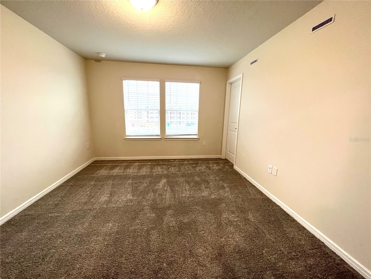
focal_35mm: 13
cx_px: 186
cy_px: 140
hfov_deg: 106.2
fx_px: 139
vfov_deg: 89.9
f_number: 1.8
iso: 160
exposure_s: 1/120
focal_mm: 1.57
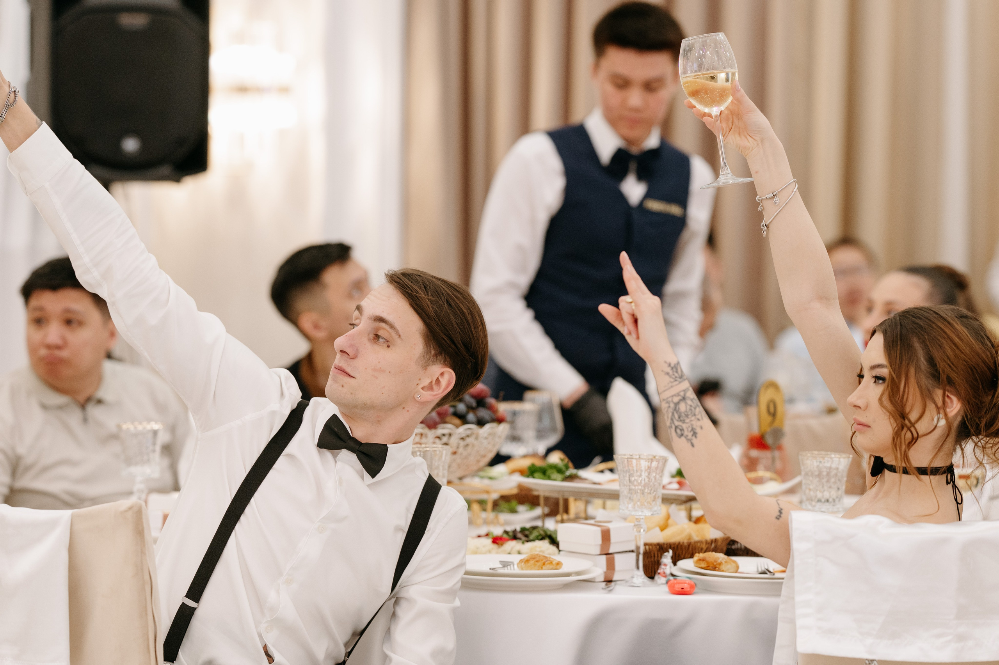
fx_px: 3745
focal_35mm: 135
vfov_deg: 10.2
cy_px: 332
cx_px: 500
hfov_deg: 15.2
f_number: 2.8
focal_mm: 135
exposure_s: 1/400
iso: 2000
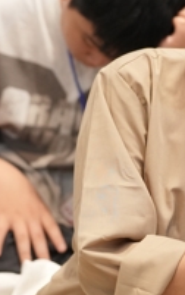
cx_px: 297
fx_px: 1087
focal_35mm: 135
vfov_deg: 15.5
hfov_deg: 9.4
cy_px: 139
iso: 2500
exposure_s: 1/200
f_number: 2.8
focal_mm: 41
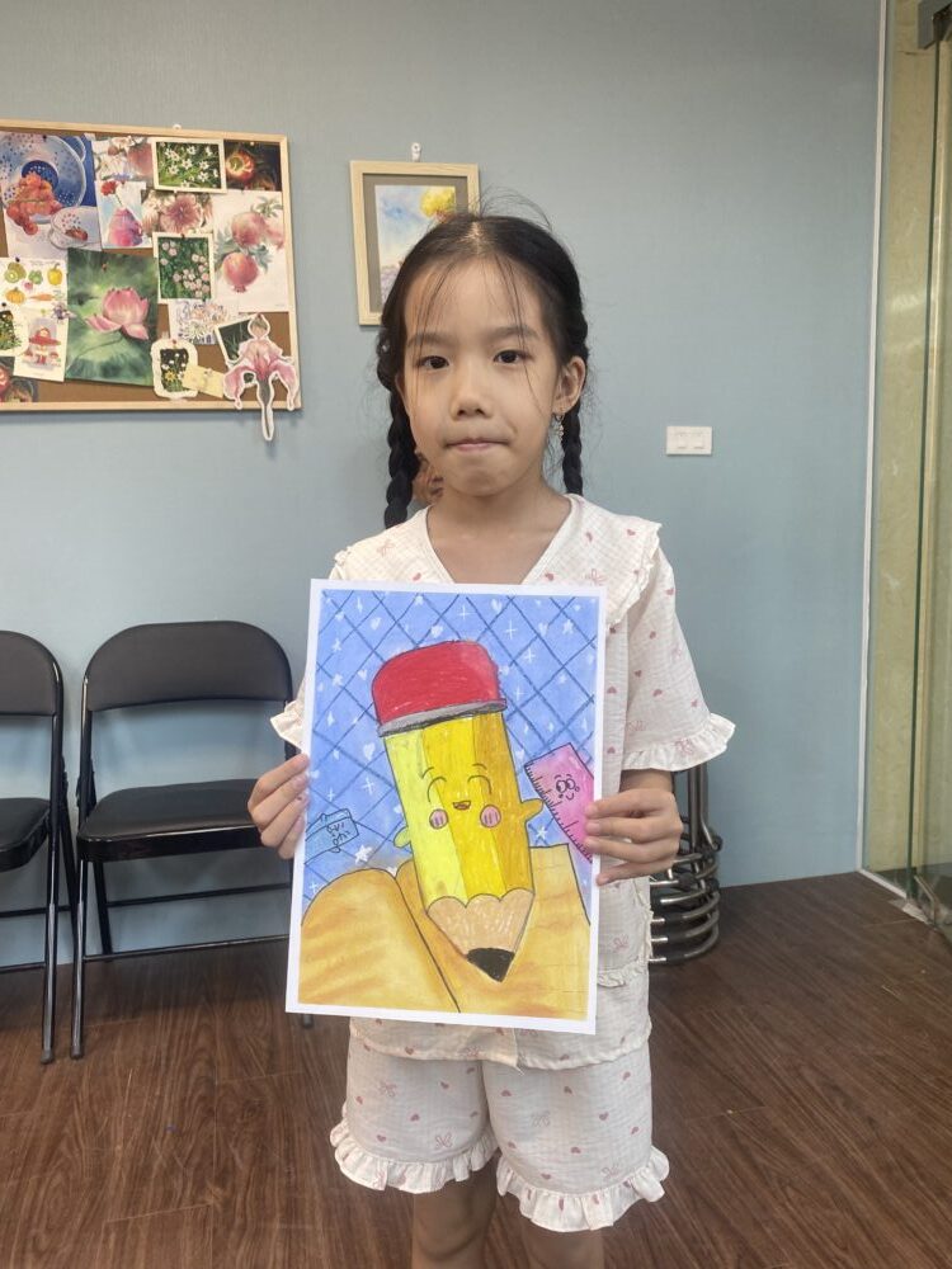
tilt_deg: -5.9
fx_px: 953
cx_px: 476
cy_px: 634
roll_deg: +1.6
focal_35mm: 26
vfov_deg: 67.3
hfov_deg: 53.1
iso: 64
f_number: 1.8
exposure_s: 1/100
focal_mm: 4.25
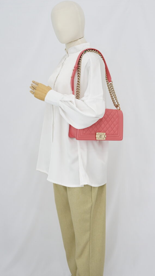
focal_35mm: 53
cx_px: 76
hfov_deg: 22.6
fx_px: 387
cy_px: 138
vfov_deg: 39.2
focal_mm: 50
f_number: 6.3
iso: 640
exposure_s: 1/10
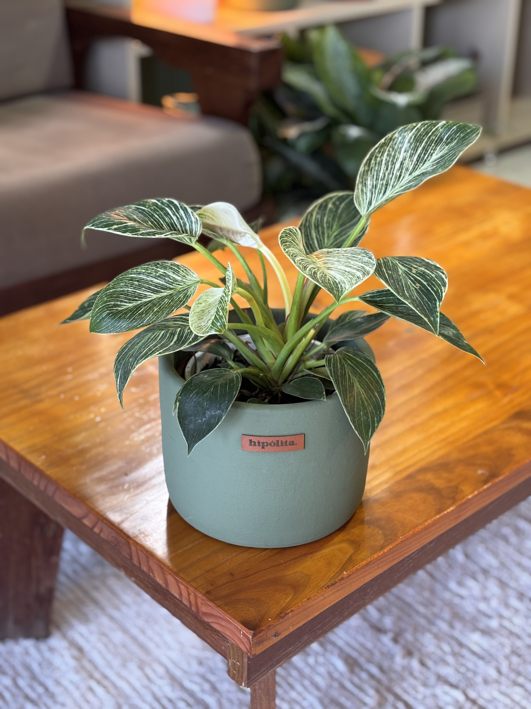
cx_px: 266
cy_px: 354
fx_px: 1064
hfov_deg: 28.0
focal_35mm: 52
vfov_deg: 36.8
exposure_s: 1/40
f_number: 1.6
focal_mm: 5.96
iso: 160
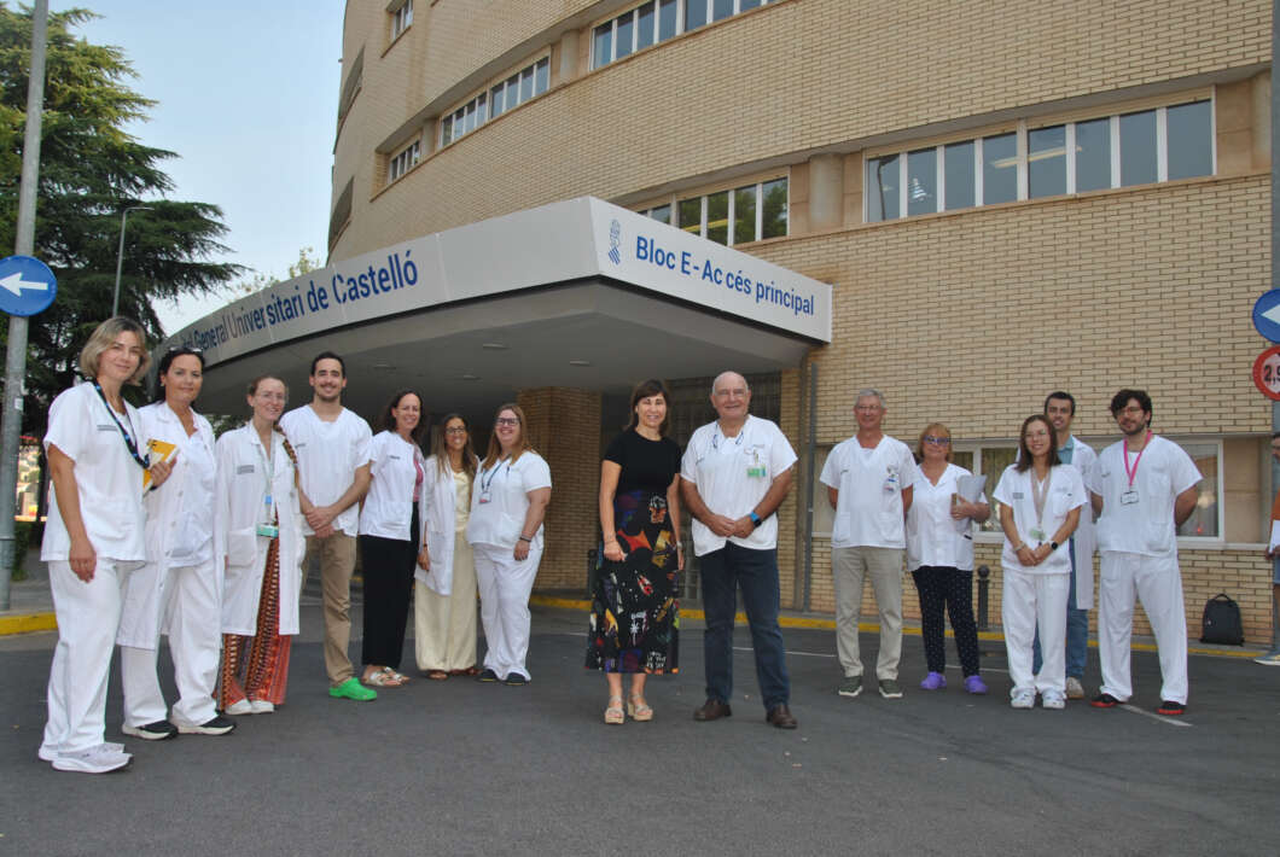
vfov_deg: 41.8
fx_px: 1122
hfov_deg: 59.4
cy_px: 428
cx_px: 640
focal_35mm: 32
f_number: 7.1
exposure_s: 1/200
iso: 100
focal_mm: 21
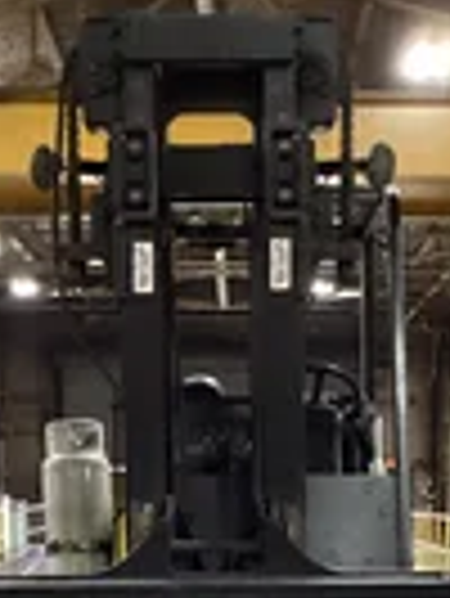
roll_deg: +0.4
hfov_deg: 15.9
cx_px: 243
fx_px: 1609
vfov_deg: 19.7
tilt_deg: -10.3
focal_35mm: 93
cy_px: 728
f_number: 2.4
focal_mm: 3.3
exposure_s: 1/30
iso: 500
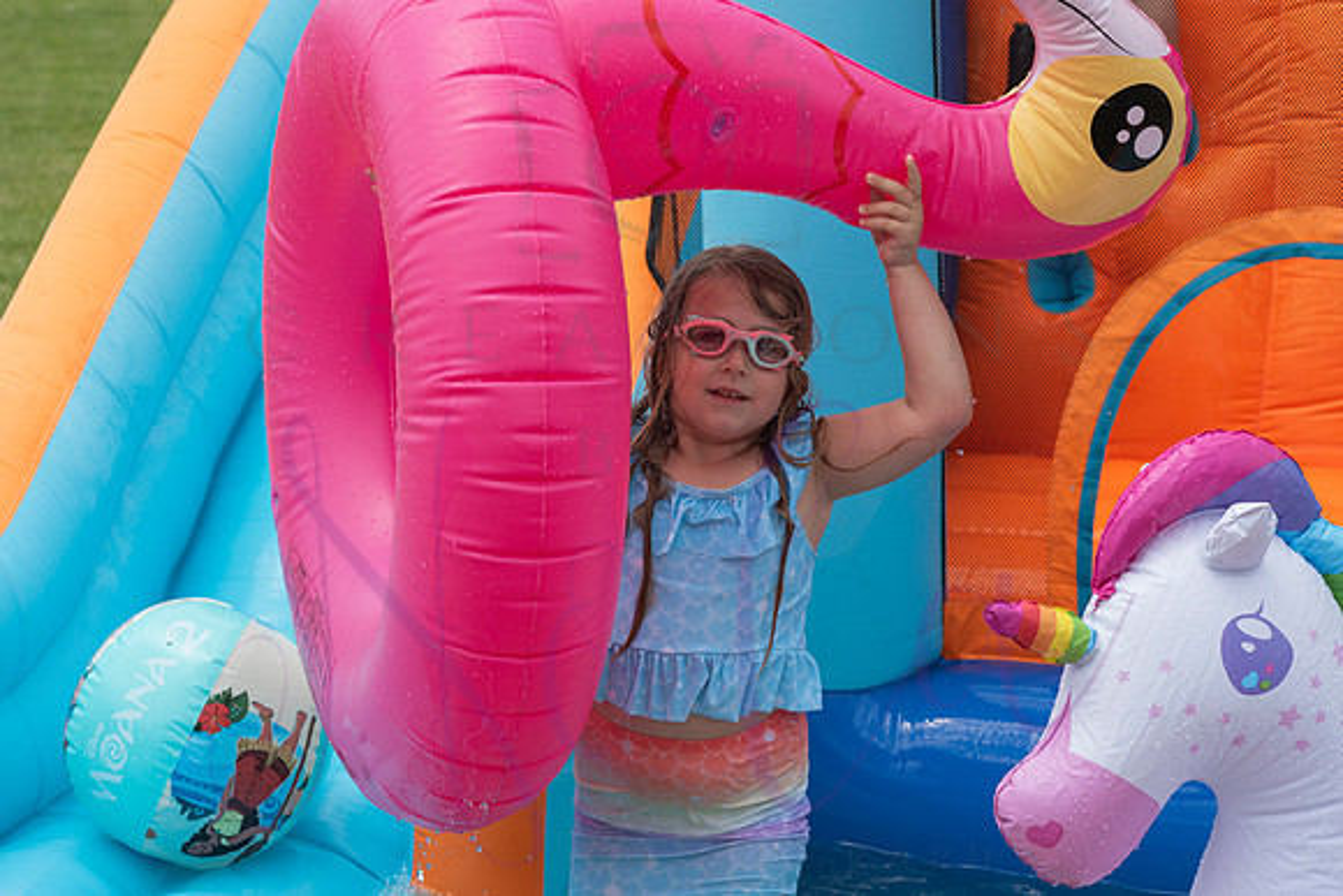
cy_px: 433
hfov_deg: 22.9
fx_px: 3317
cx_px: 649
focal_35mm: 89
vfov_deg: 15.4
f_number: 9
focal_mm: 85
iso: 400
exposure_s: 1/1000
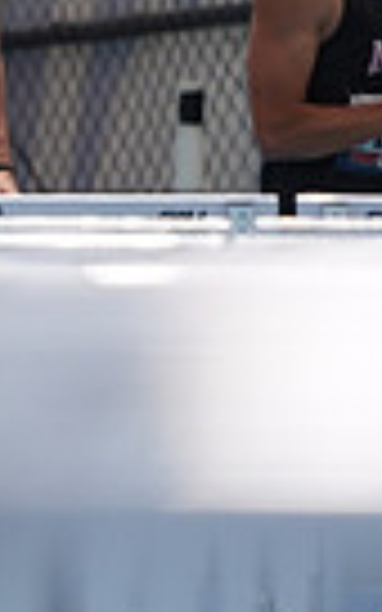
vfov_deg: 0.8
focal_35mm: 2616
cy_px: -38
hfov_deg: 0.5
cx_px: -845
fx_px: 43575
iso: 500
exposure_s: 1/4000
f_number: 6.3
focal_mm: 600
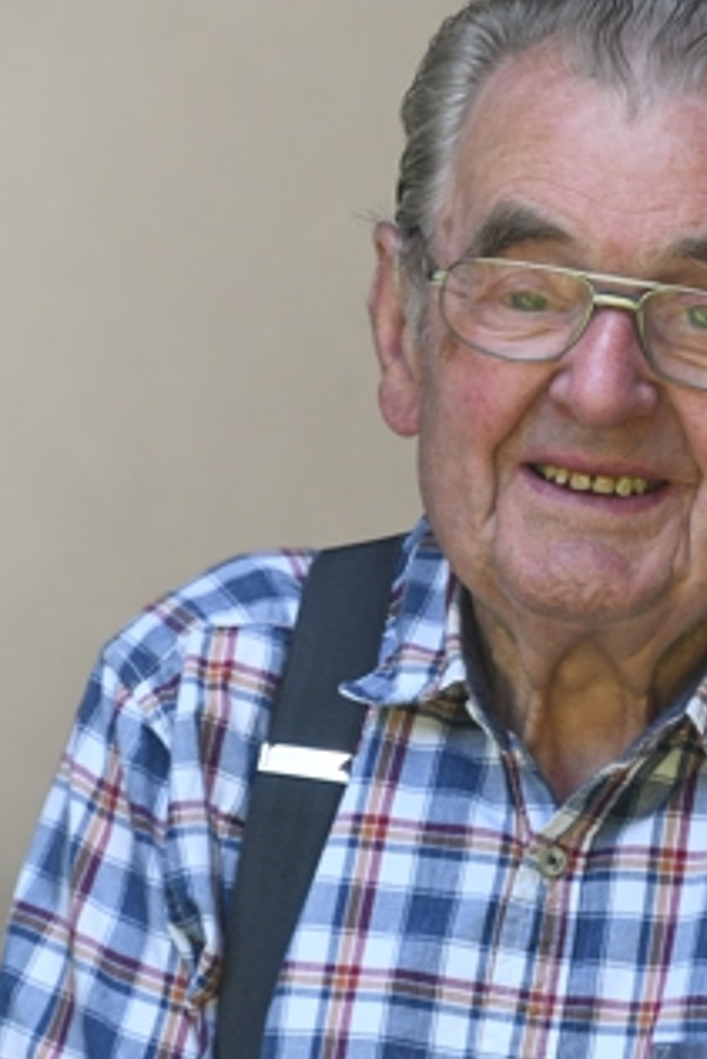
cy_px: 650
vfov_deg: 4.5
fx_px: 13388
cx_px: 613
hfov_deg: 3.0
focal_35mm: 455
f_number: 6
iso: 800
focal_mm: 160
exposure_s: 1/400
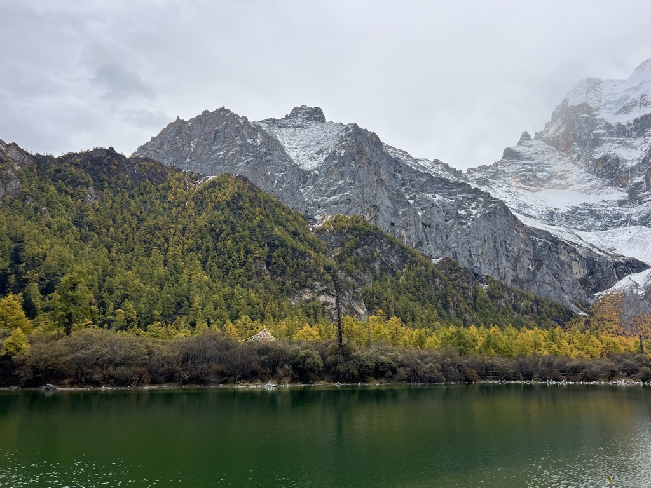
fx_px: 489
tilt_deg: +12.1
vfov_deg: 53.1
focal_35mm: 26
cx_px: 326
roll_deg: -0.7
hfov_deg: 67.3
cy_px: 244
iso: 50
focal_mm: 5.7
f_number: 1.5
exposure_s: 1/4115
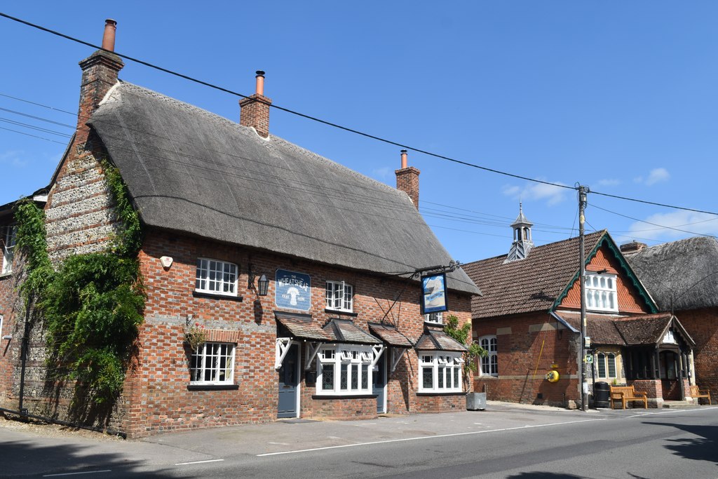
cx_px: 359
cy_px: 240
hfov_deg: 57.2
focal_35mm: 33
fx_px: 658
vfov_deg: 40.0
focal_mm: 22
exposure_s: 1/320
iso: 100
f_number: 8
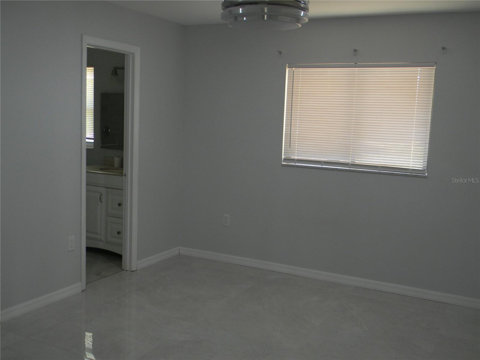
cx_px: 240
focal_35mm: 36
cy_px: 180
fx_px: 499
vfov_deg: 39.7
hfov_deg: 51.4
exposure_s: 1/30
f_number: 3.7
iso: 125
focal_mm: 6.4
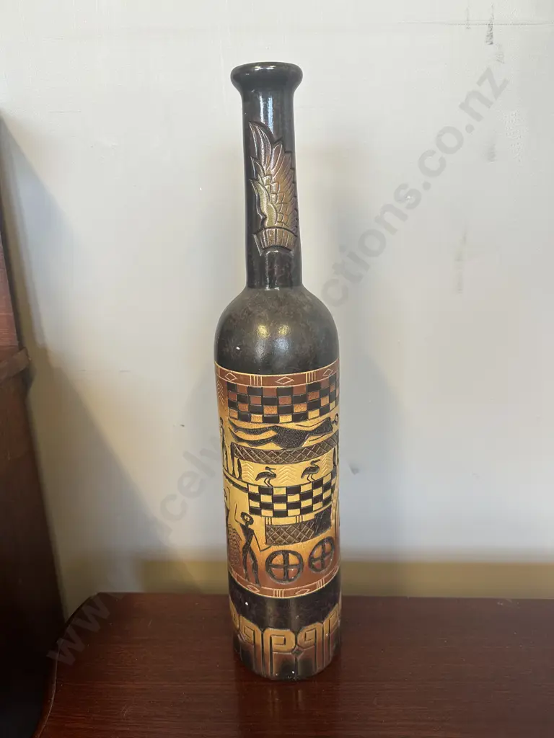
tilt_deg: -20.1
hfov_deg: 56.8
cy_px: 369
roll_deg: +1.7
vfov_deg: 71.6
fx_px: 512
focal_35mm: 24
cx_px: 277
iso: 160
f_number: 1.78
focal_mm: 6.86
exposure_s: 1/50
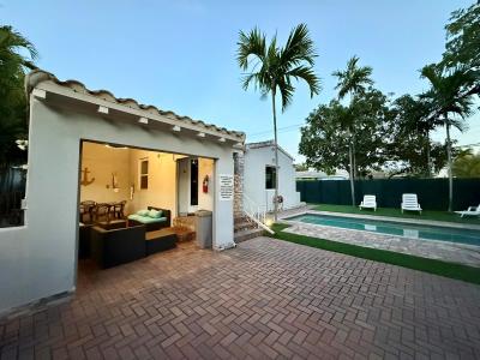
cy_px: 180
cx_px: 240
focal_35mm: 14
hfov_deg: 102.1
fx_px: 194
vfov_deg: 85.7
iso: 1250
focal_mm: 2.22
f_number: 2.2
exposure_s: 1/60
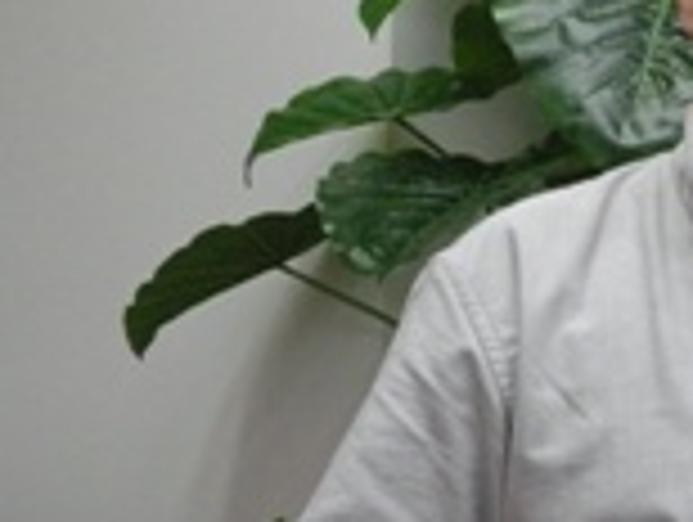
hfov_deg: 14.9
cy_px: 274
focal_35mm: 127
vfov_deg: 11.7
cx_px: 871
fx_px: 2546
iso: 400
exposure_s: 1/57.6
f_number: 3.2
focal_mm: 7.4
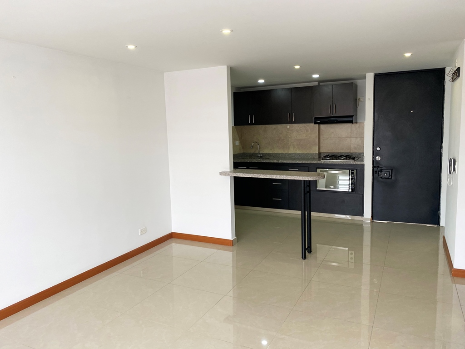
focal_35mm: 26
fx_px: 349
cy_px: 174
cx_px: 232
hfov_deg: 67.3
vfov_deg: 53.1
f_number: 1.8
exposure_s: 1/112
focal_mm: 4.25
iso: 125
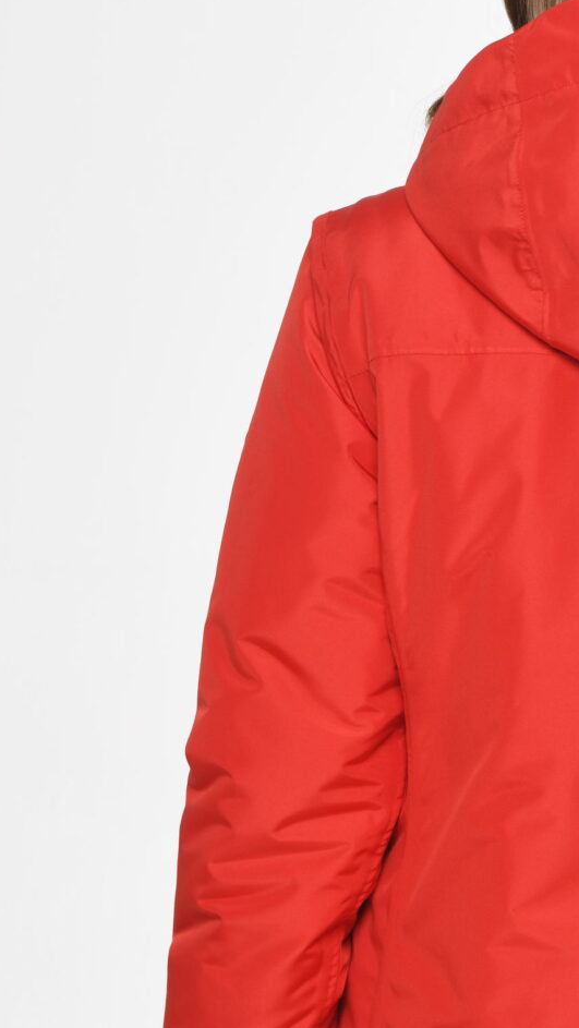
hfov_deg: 6.1
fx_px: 5427
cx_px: 638
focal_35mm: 199
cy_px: 368
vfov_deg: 10.8
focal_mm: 70
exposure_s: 1/160
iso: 100
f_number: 9
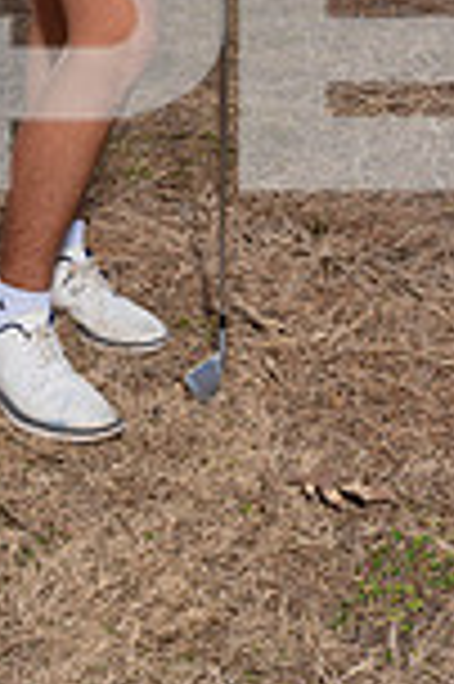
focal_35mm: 95
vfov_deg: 19.4
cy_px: -261
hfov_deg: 13.9
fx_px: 1801
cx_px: -117
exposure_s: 1/250
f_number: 8
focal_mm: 32
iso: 160
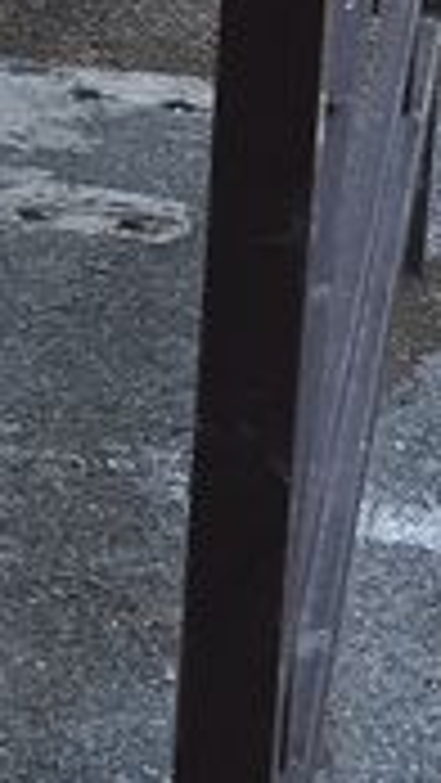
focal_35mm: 175
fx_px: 3634
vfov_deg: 12.0
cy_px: -153
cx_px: -1017
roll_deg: +2.7
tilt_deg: -12.5
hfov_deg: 6.2
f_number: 1.8
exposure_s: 1/133
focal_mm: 3.99
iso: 20
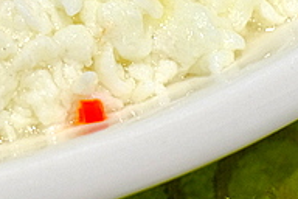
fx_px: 1829
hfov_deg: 9.1
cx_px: -116
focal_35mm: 221
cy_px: -148
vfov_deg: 6.1
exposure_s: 1/50
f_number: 4
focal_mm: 35
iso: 400
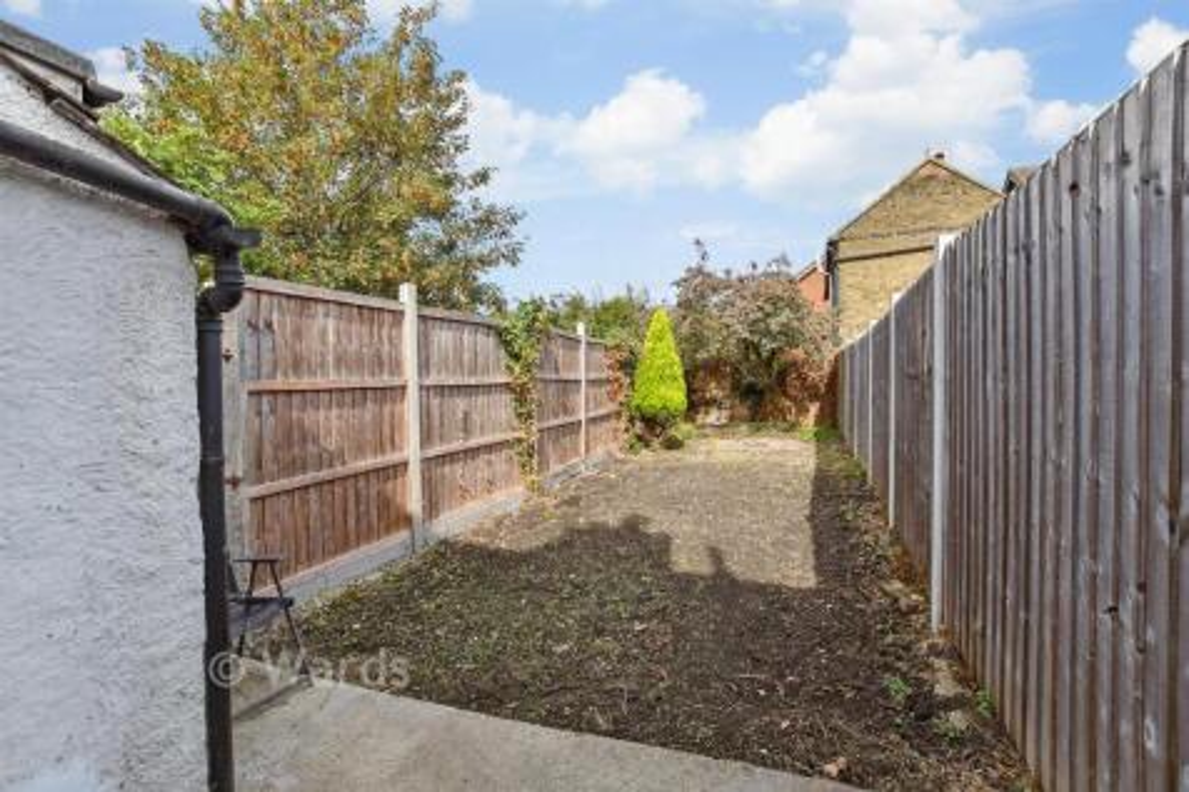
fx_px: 825
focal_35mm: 25
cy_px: 396
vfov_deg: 51.3
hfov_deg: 71.5
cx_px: 594
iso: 320
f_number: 8
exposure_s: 1/500
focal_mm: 17
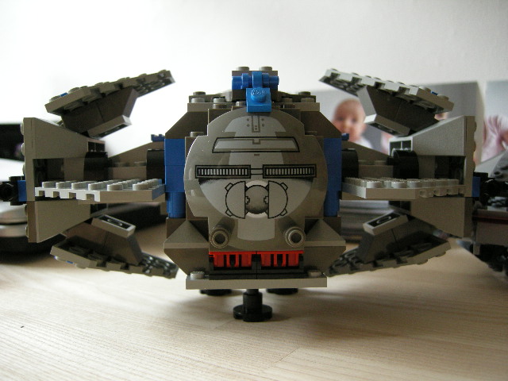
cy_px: 190
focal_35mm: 36
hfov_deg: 51.4
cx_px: 254
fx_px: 528
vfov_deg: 39.7
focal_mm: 7.5
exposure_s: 1/61.6
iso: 252
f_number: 2.7
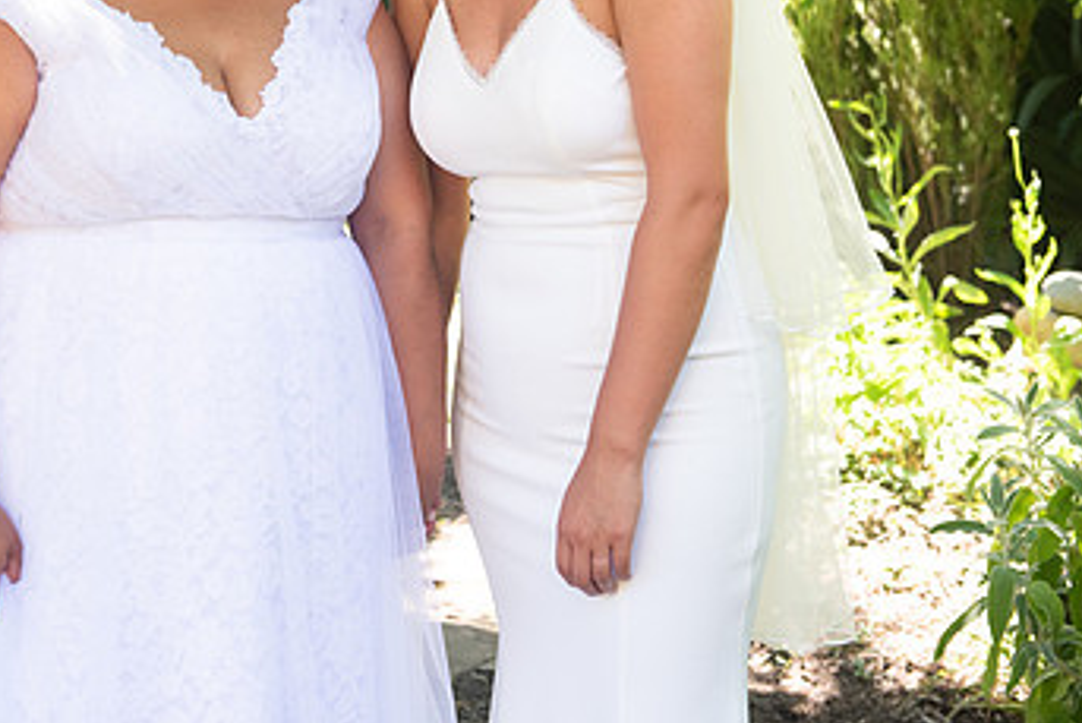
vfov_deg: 17.8
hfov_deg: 26.6
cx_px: 416
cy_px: 125
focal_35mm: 76
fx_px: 2285
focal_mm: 45
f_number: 4
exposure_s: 1/400
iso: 640
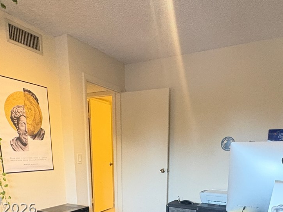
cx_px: 156
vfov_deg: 40.3
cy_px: 208
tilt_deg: -12.0
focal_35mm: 31
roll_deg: -0.9
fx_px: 253
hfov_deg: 58.2
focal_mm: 2.22
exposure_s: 1/60
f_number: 2.2
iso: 640
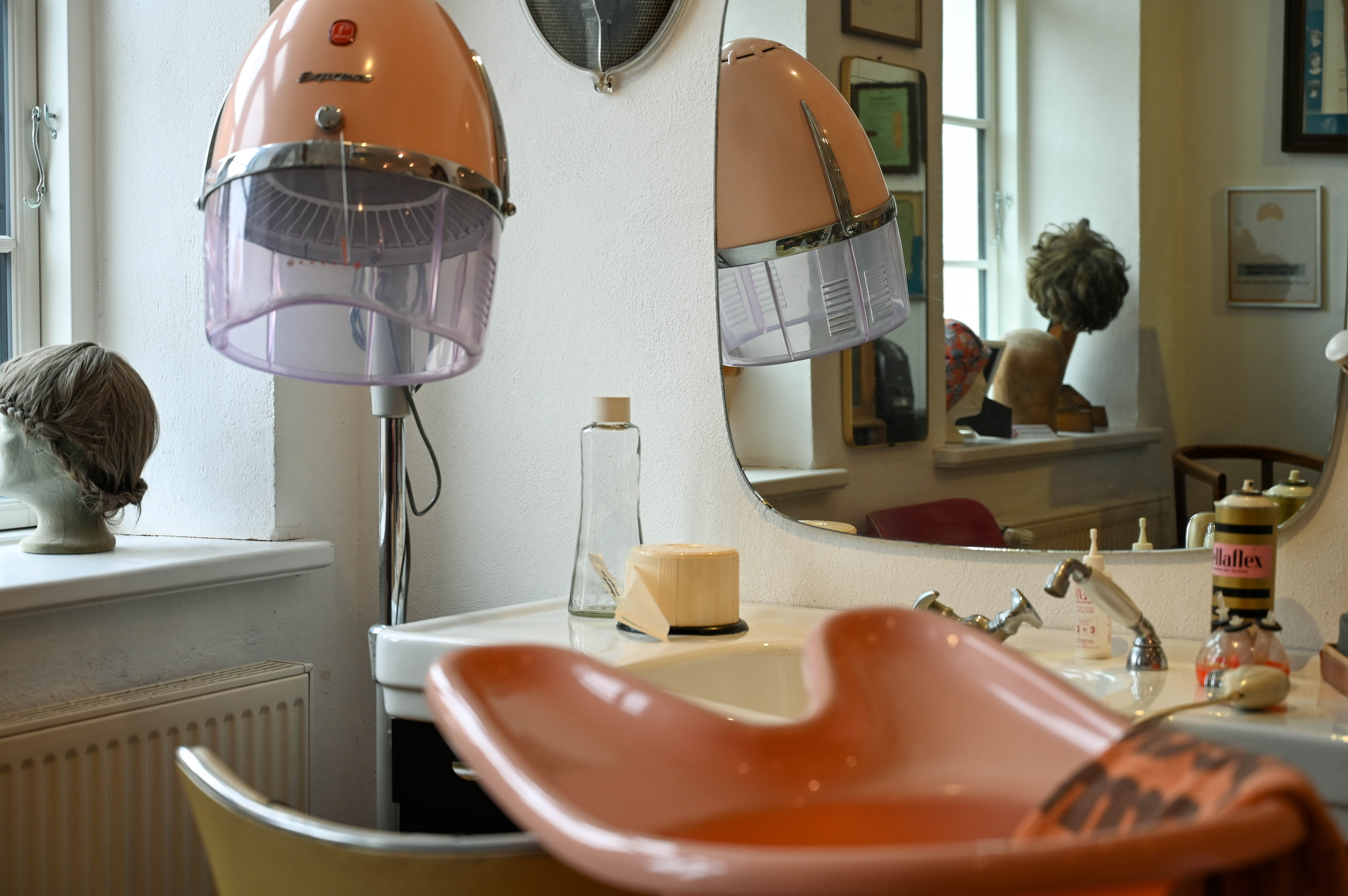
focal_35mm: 58
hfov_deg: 34.5
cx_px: 674
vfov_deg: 23.3
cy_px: 448
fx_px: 2170
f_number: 4
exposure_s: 1/125
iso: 450
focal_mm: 58
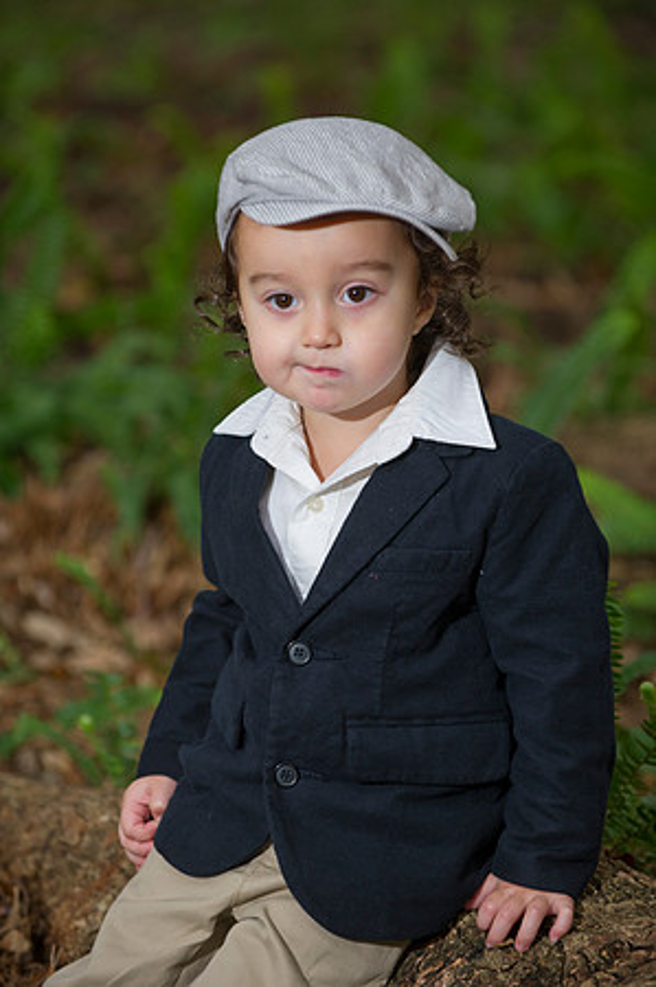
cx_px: 328
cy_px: 494
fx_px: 4383
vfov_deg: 12.9
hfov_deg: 8.6
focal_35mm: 160
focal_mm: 160
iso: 320
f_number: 3.2
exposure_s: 1/250
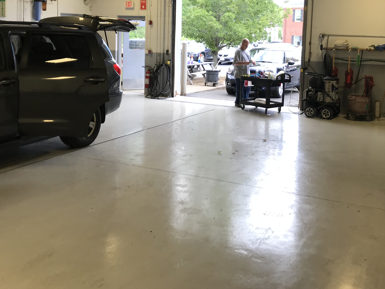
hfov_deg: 43.7
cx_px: 228
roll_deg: -1.9
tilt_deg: -5.3
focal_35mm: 43
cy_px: 75
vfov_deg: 33.0
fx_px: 478
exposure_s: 1/120
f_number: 1.8
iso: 25
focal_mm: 3.99
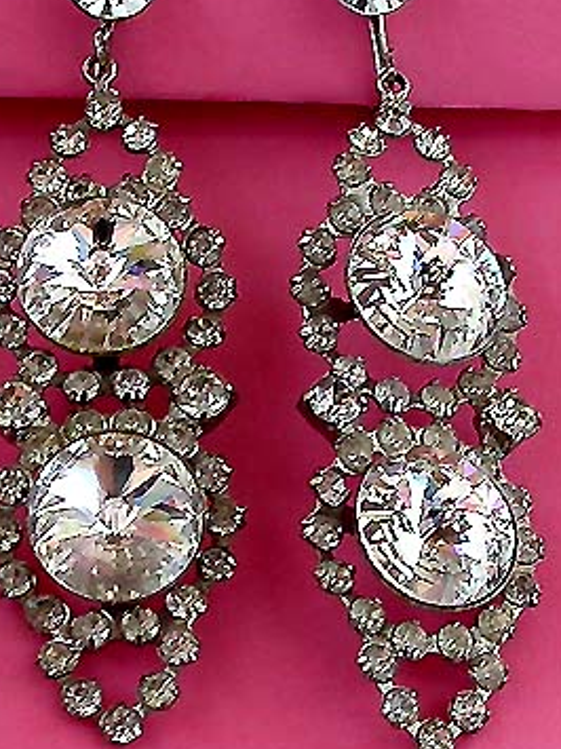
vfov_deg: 42.1
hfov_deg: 32.2
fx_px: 973
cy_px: 342
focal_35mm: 45
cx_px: 265
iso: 100
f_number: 2.6
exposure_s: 1/11.2
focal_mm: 7.85
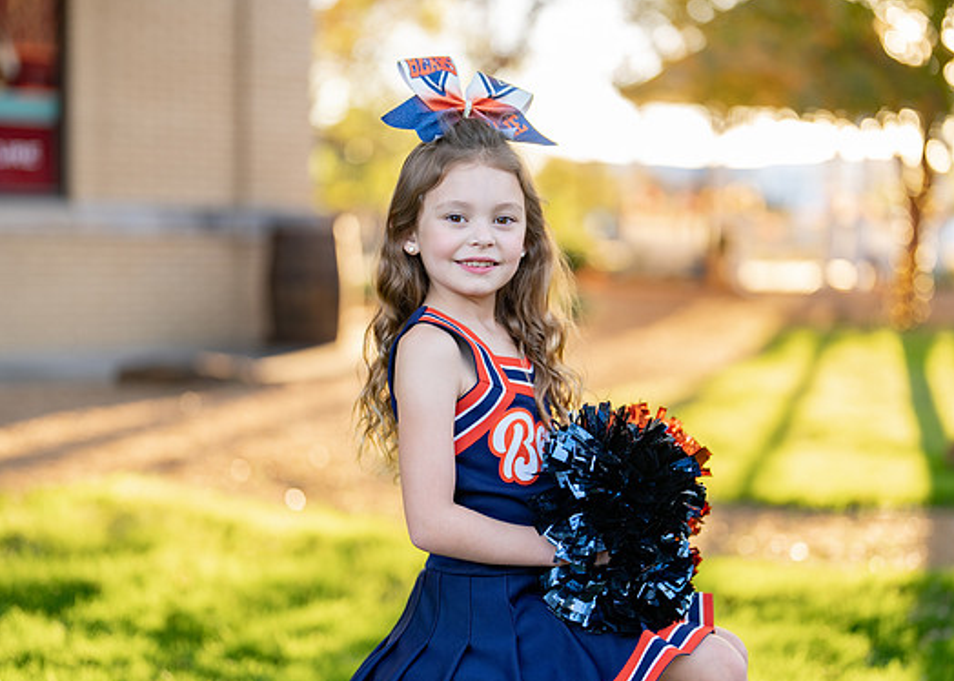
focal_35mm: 58
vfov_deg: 24.4
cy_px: 371
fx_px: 1571
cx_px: 513
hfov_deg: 33.8
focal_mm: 50
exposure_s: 1/400
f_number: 1.2
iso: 100
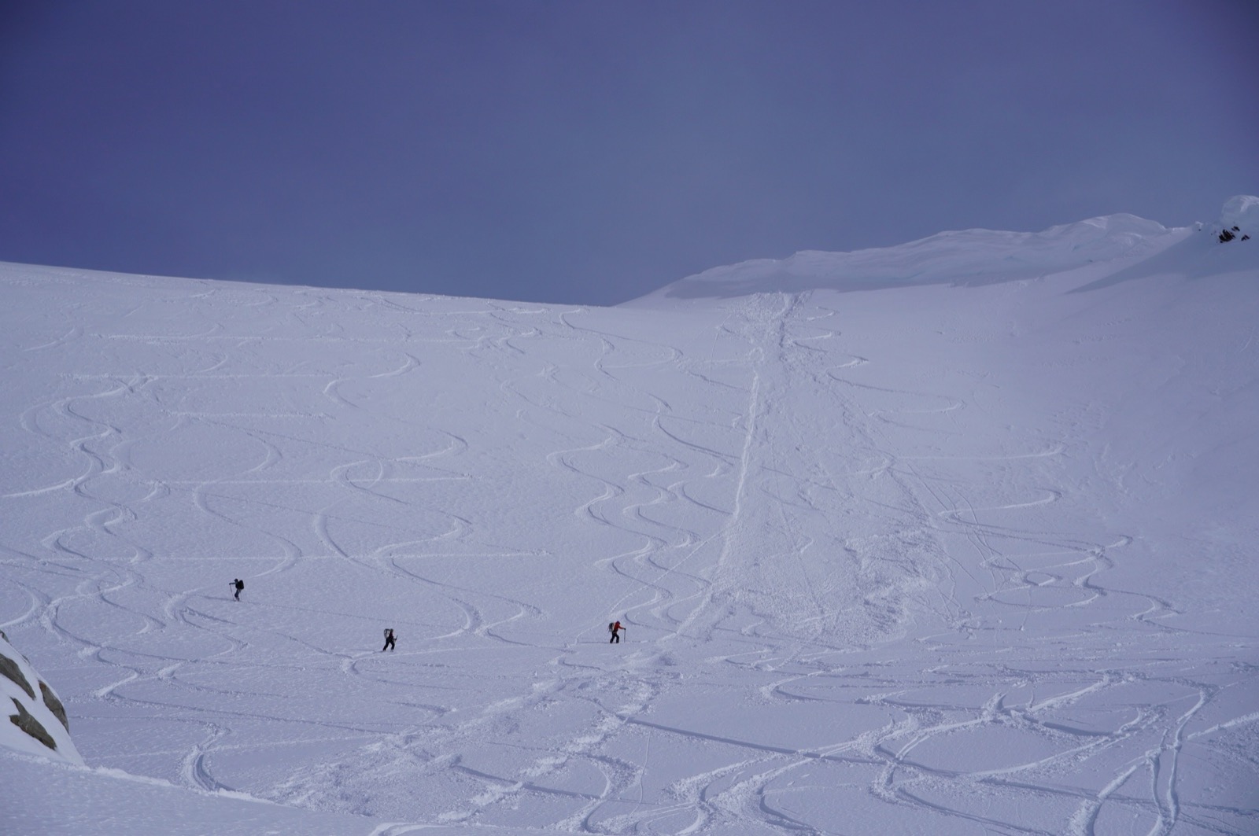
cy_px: 418
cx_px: 630
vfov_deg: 18.1
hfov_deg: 27.0
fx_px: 2620
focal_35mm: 75
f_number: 5.6
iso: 100
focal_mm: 50
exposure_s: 1/2500
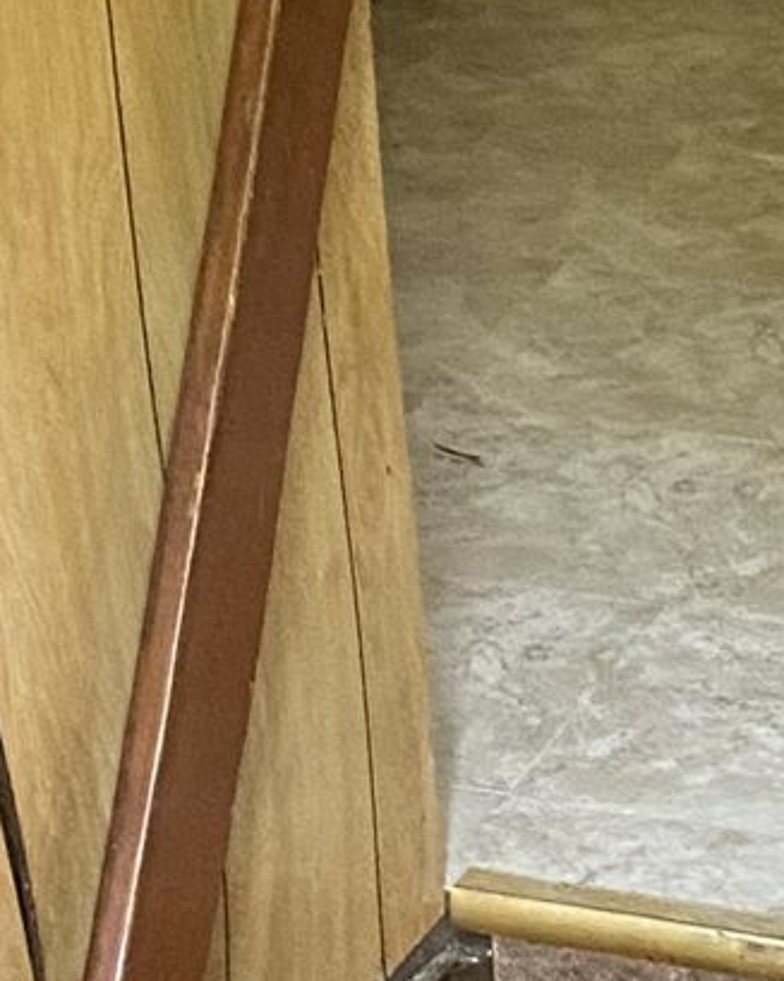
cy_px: 739
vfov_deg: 13.4
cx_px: 1323
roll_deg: -2.2
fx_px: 4149
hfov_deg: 10.3
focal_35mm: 143
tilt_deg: -27.4
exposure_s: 1/56
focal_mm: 4.25
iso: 500
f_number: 1.8
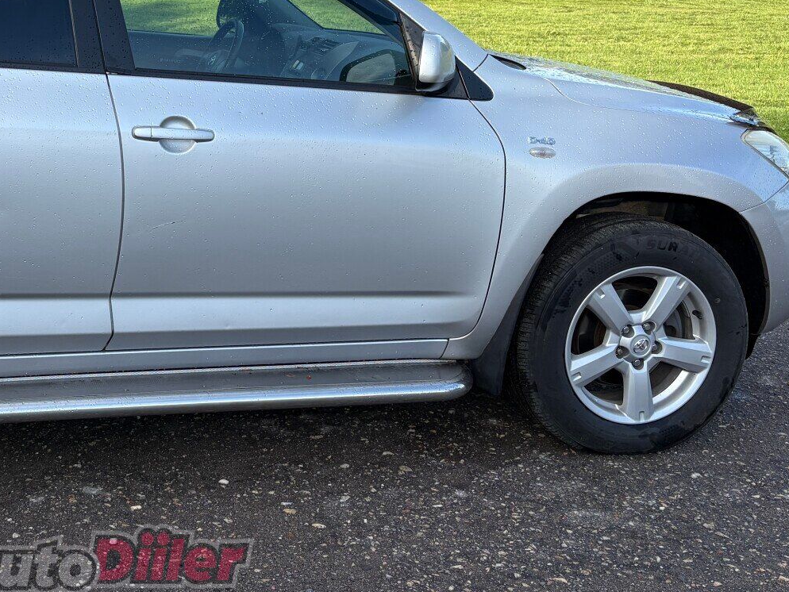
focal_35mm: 51
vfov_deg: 27.8
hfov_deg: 35.5
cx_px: 97
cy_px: 94
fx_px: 1163
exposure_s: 1/1196
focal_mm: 5.96
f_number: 1.6
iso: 50
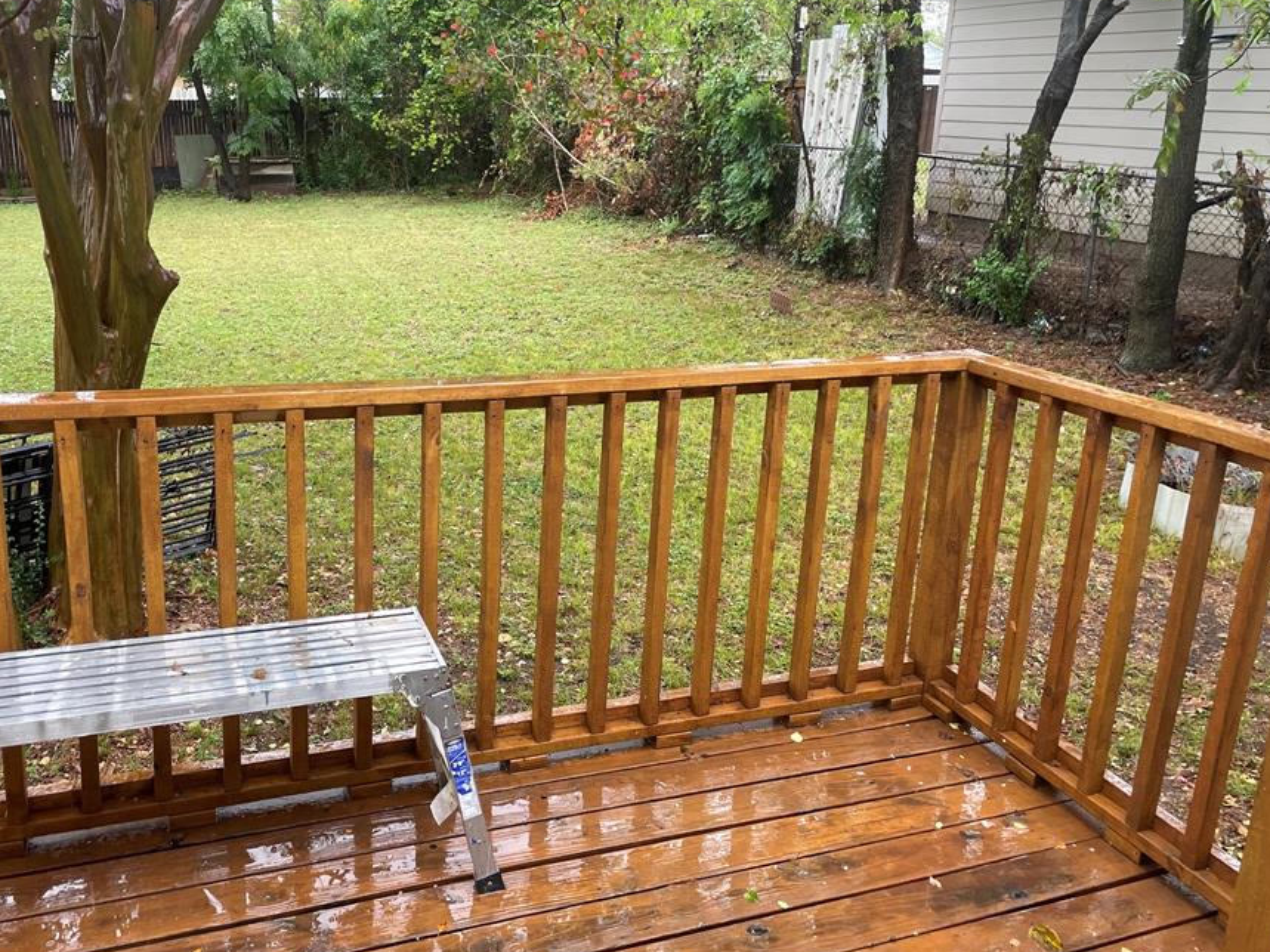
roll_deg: -1.1
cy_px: 427
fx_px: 1137
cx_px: 556
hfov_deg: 58.2
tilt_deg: -14.8
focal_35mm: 31
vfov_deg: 45.4
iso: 125
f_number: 1.6
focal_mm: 4.2
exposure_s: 1/118
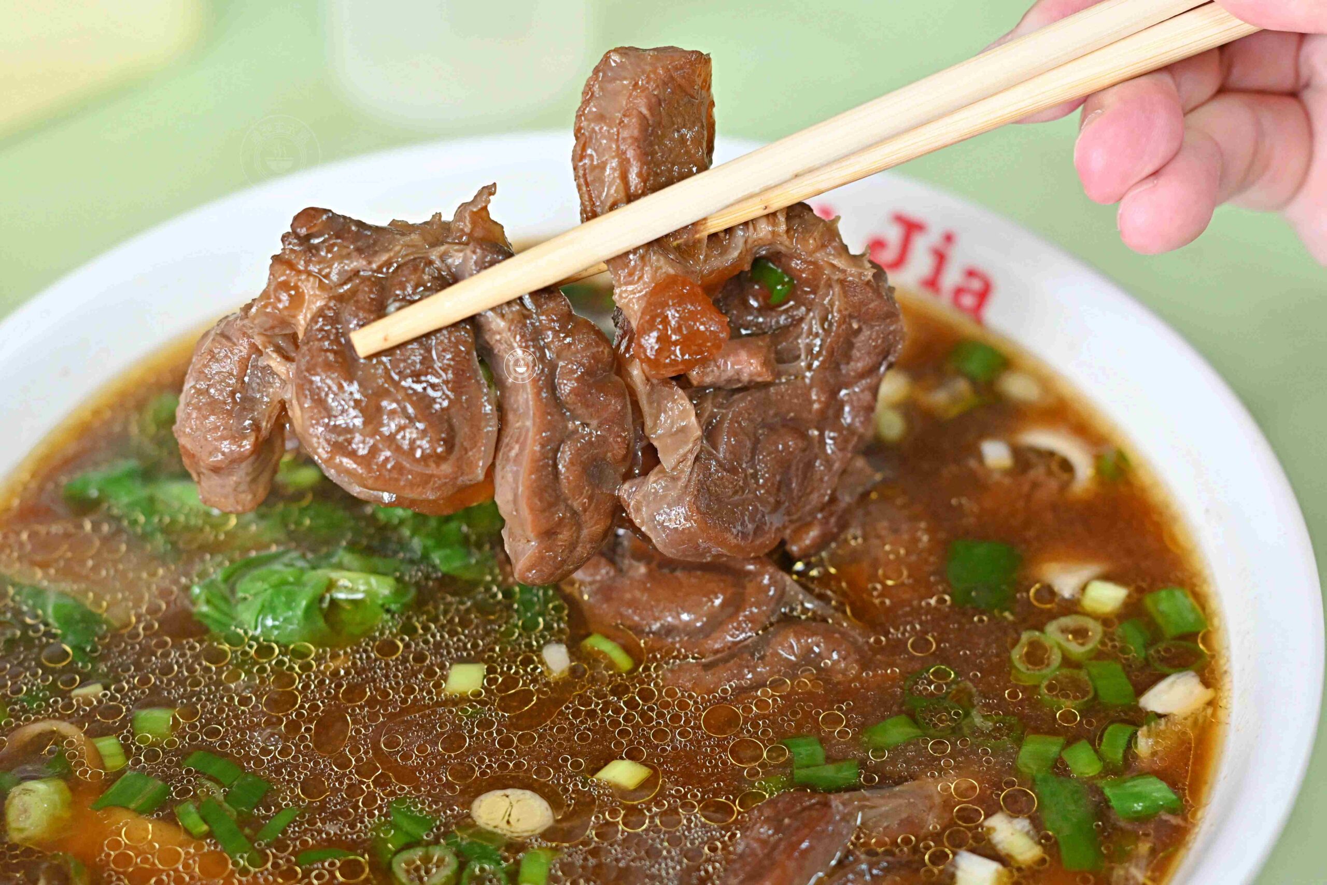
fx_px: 2765
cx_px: 664
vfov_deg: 18.2
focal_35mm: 75
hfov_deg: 27.0
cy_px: 442
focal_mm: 50
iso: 1000
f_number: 3.2
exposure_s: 1/200
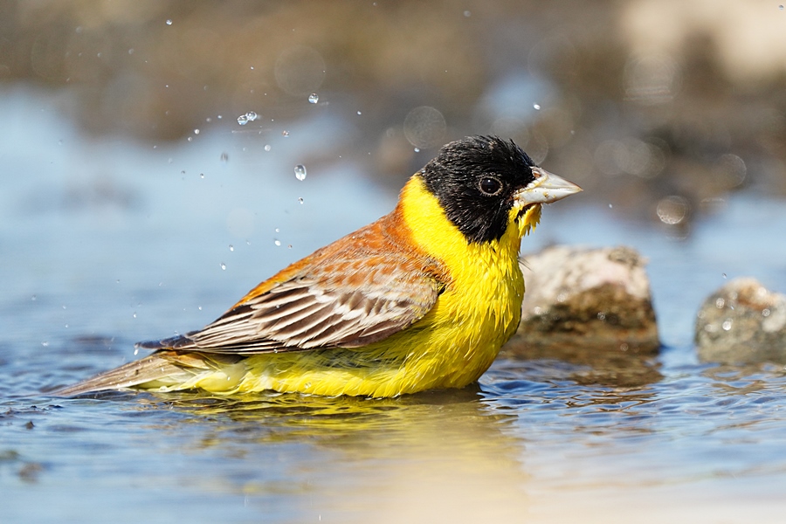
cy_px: 262
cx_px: 393
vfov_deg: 2.3
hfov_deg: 3.4
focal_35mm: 600
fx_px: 13099
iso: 800
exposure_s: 1/2000
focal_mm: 600
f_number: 7.1
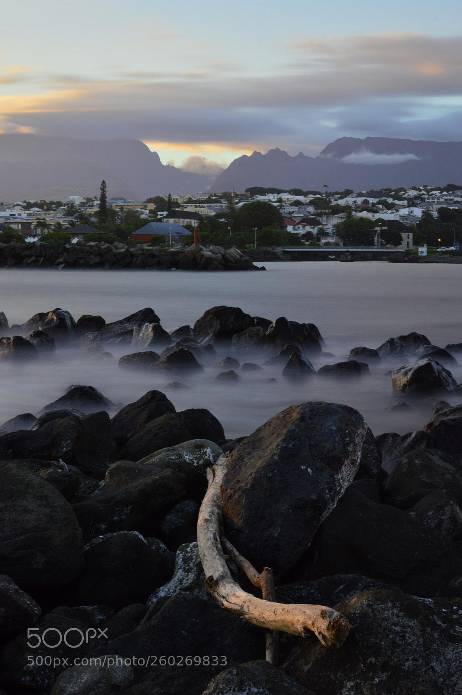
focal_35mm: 52
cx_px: 231
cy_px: 348
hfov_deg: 25.7
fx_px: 1012
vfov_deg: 37.9
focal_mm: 35
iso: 100
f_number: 13
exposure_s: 59.3
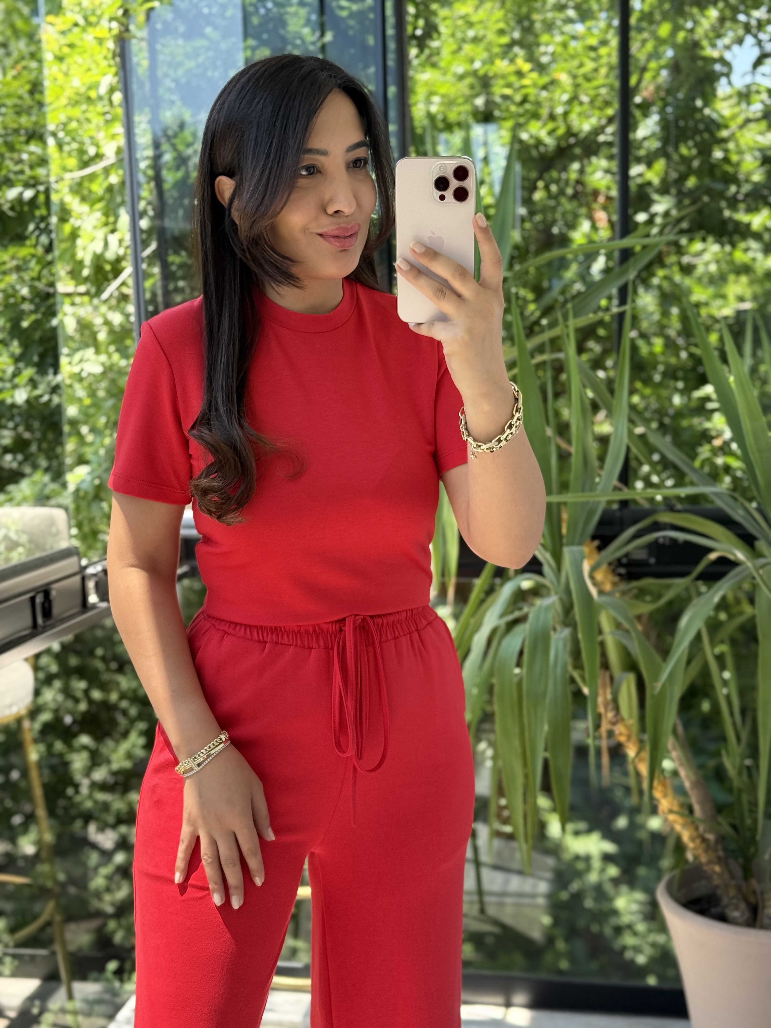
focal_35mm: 48
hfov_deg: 30.3
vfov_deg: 39.7
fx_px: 1425
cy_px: 514
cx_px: 386
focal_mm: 6.76
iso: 100
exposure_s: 1/242
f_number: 1.78
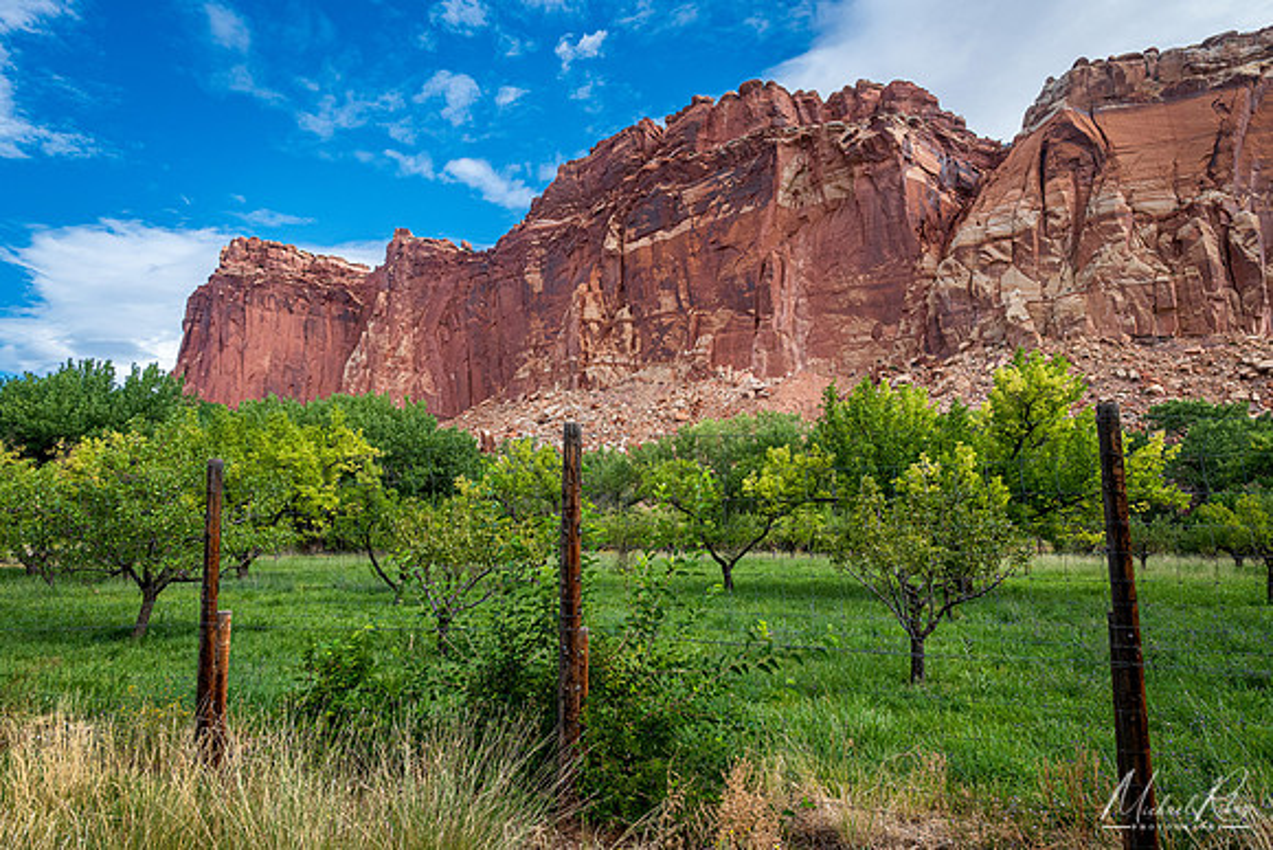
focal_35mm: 22
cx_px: 636
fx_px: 769
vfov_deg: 57.8
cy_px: 425
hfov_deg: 79.2
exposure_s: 1/640
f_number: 8
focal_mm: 14.5
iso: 500
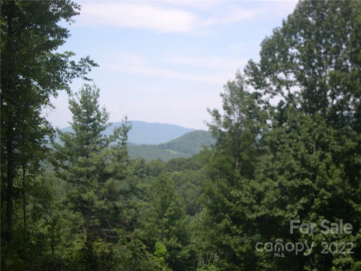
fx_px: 751
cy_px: 136
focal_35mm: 72
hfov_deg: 27.0
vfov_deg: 20.4
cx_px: 180
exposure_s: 1/524
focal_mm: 15.3
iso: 100
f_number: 3.8
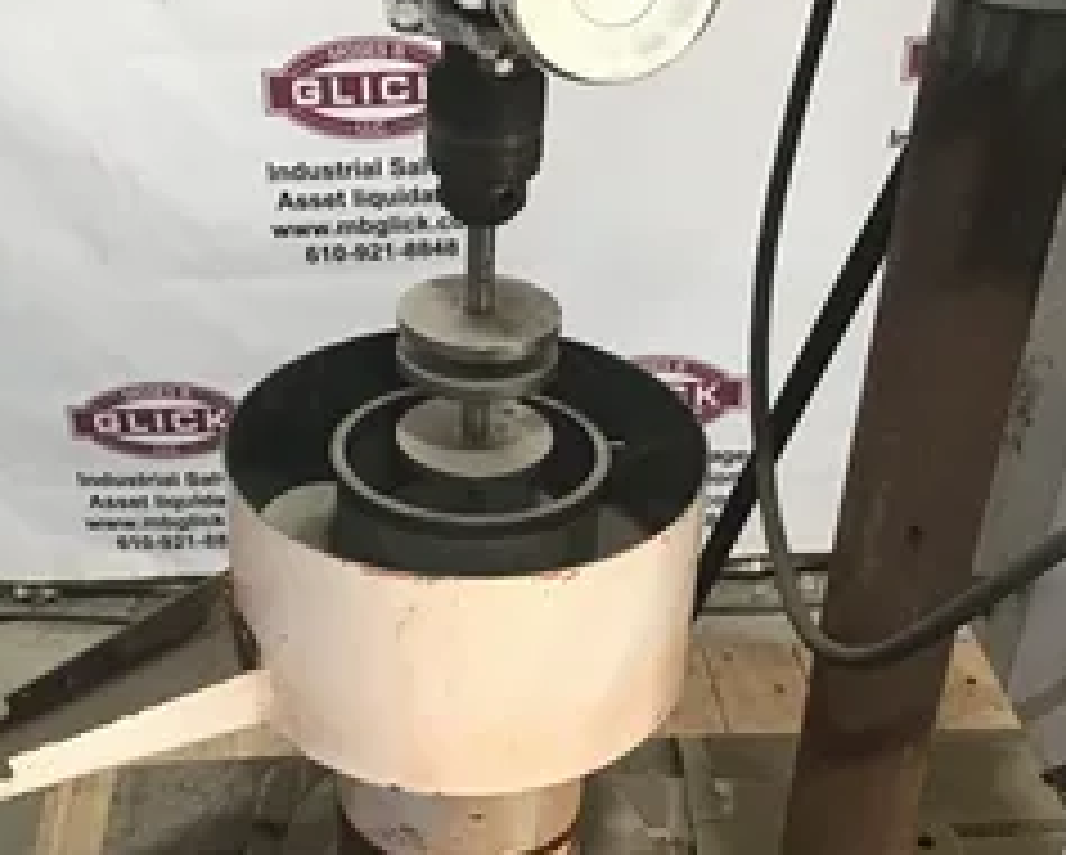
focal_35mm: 51
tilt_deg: -35.3
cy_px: 490
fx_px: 1610
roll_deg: +0.1
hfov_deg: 36.6
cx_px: 486
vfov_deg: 29.7
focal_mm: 3.3
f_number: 2.4
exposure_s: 1/30
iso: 160
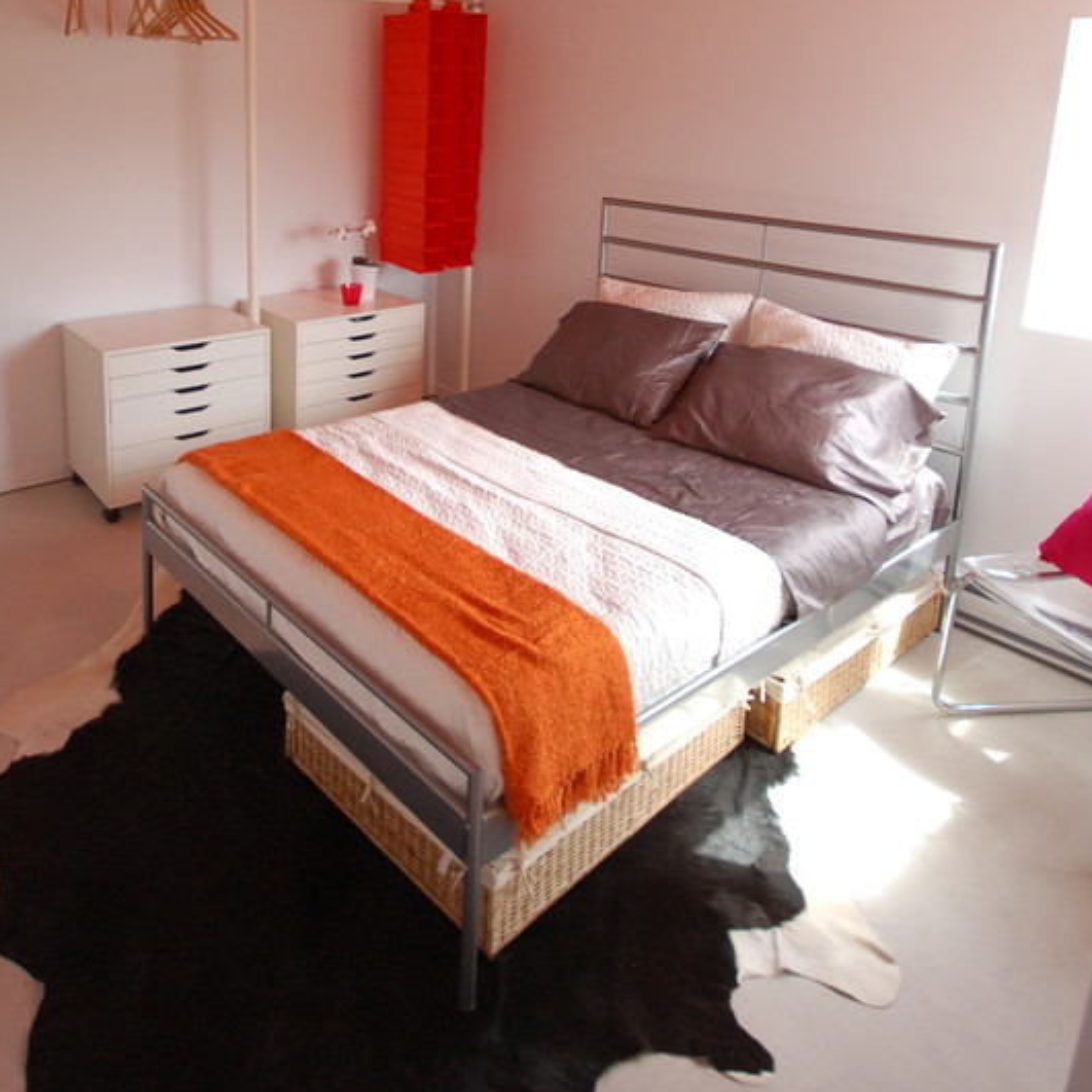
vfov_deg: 61.7
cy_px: 284
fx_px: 857
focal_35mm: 24
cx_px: 414
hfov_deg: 64.2
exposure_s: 1/250
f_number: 4
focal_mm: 10
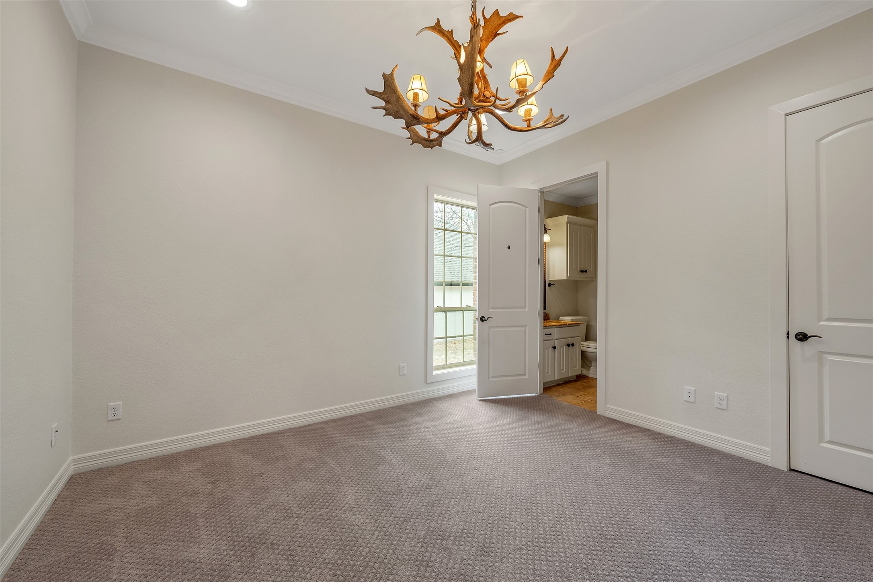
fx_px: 339
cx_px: 436
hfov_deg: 104.3
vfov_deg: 81.2
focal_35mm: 14
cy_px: 291
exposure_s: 1/25
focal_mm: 14
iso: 800
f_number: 8
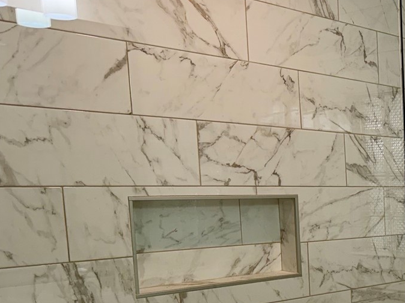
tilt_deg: -7.7
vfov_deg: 24.9
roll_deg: +0.6
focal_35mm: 57
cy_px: 275
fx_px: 667
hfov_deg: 29.3
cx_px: 480
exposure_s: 1/120
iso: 64
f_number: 1.78
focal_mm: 6.76
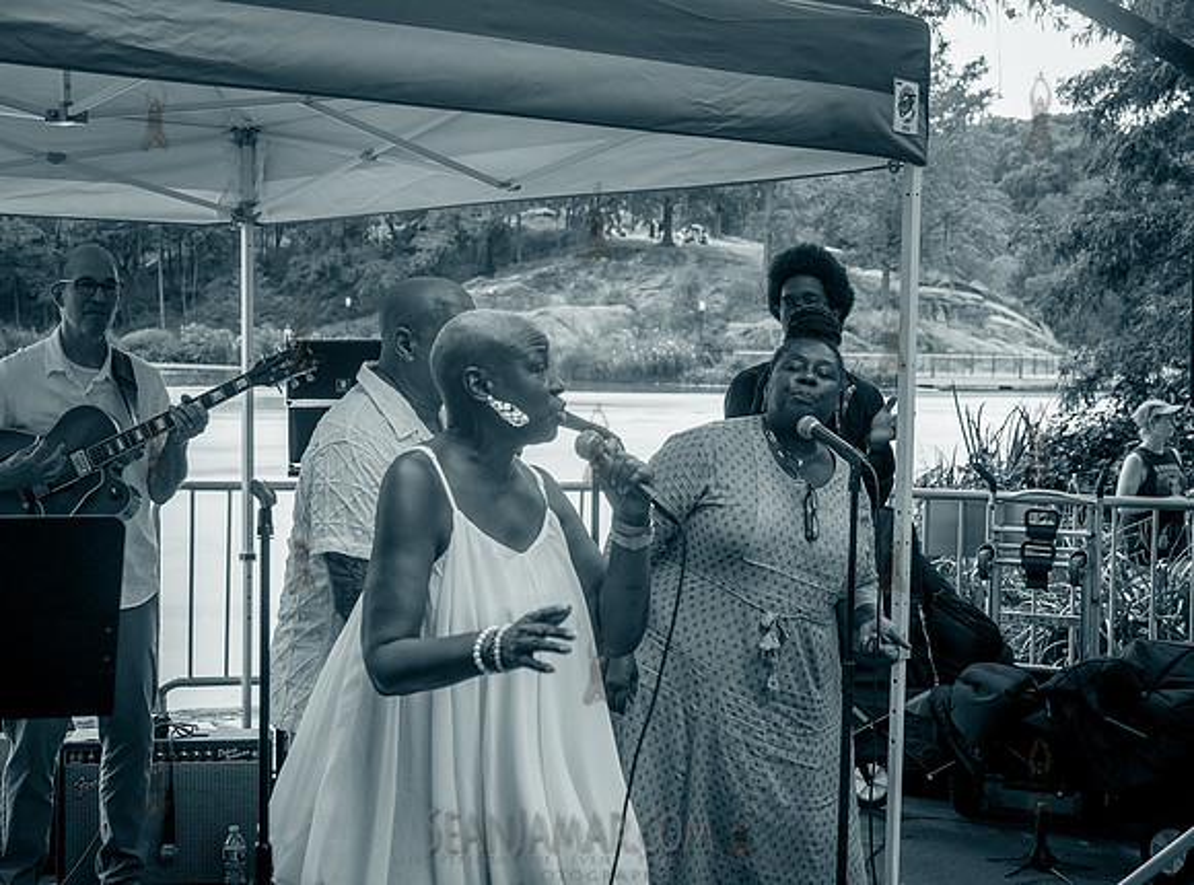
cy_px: 432
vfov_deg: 27.4
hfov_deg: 36.3
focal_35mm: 53
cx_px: 500
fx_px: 1814
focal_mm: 35
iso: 640
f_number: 4
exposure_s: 1/1250
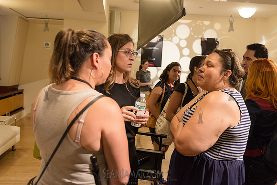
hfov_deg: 58.7
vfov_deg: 41.1
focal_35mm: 32
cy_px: 92
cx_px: 138
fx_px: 246
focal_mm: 32
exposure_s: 1/125
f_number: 4
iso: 2500
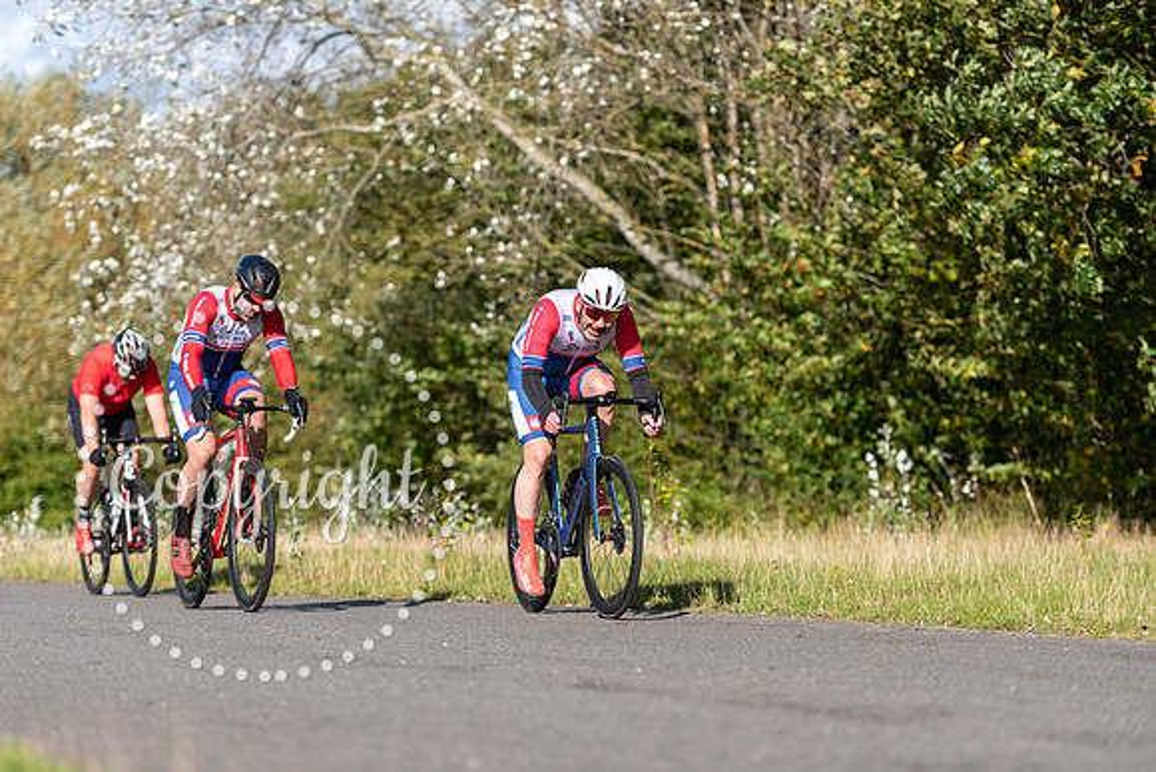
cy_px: 386
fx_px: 4015
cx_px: 578
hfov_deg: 16.4
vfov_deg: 11.0
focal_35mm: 125
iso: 160
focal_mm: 125
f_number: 2.8
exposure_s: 1/2500
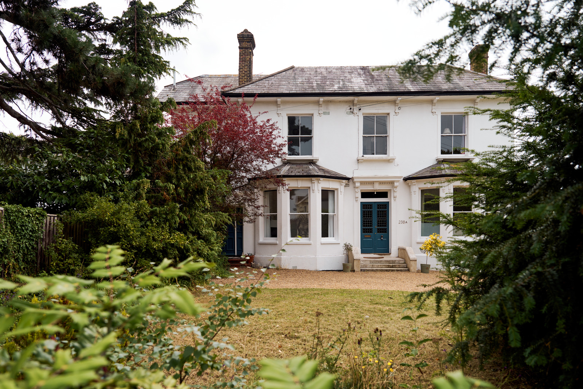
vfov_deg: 53.1
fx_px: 389
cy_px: 194
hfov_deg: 73.7
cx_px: 292
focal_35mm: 24
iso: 100
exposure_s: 1/640
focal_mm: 24
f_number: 4
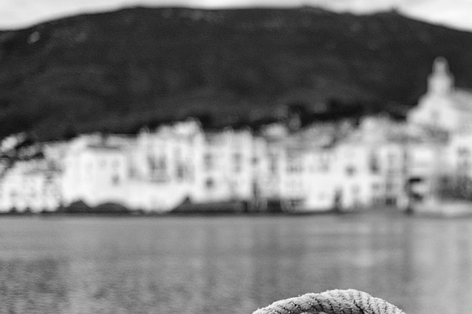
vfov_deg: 17.1
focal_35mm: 79
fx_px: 1035
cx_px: 416
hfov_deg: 25.0
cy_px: 256
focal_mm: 23
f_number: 2
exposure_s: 1/1400
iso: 200
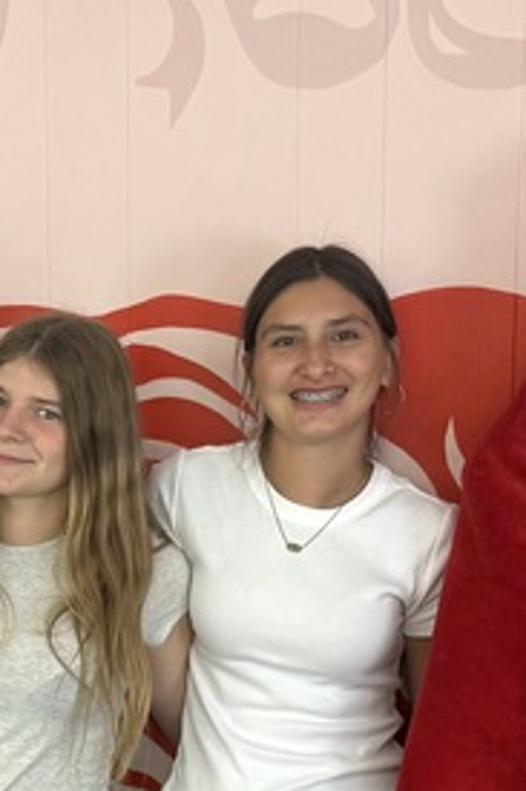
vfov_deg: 21.7
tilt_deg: -8.9
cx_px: -23
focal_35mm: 93
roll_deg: +1.0
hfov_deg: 14.4
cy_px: 593
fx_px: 2041
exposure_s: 1/60
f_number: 1.78
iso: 125
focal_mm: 6.76
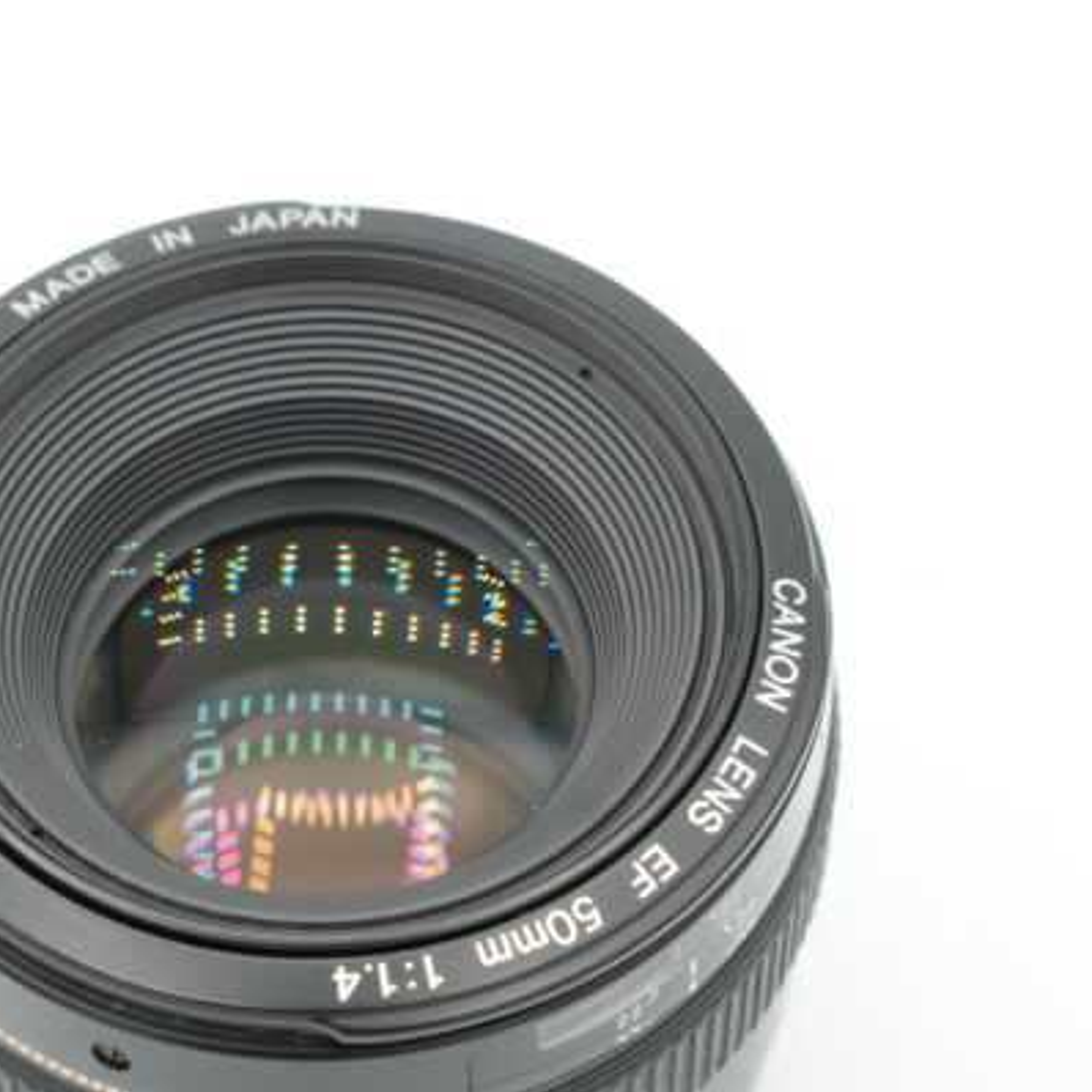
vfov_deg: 14.2
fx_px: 4390
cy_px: 546
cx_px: 318
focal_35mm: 123
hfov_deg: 14.1
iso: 640
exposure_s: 1/100
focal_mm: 64
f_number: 11
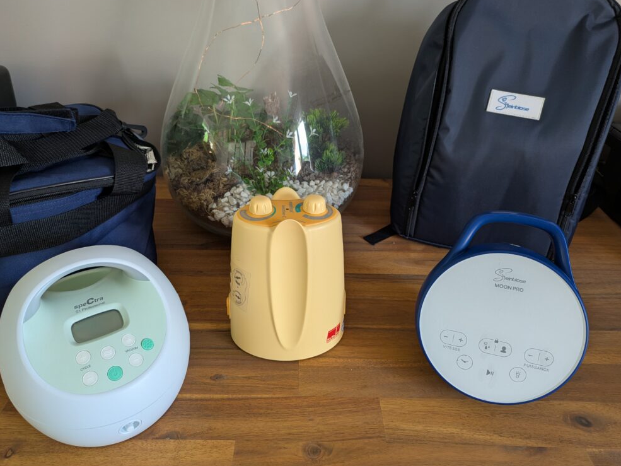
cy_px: 233
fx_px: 466
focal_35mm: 26
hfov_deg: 67.3
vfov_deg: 53.1
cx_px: 302
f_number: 1.89
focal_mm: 5.43
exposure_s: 1/33.3
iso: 54
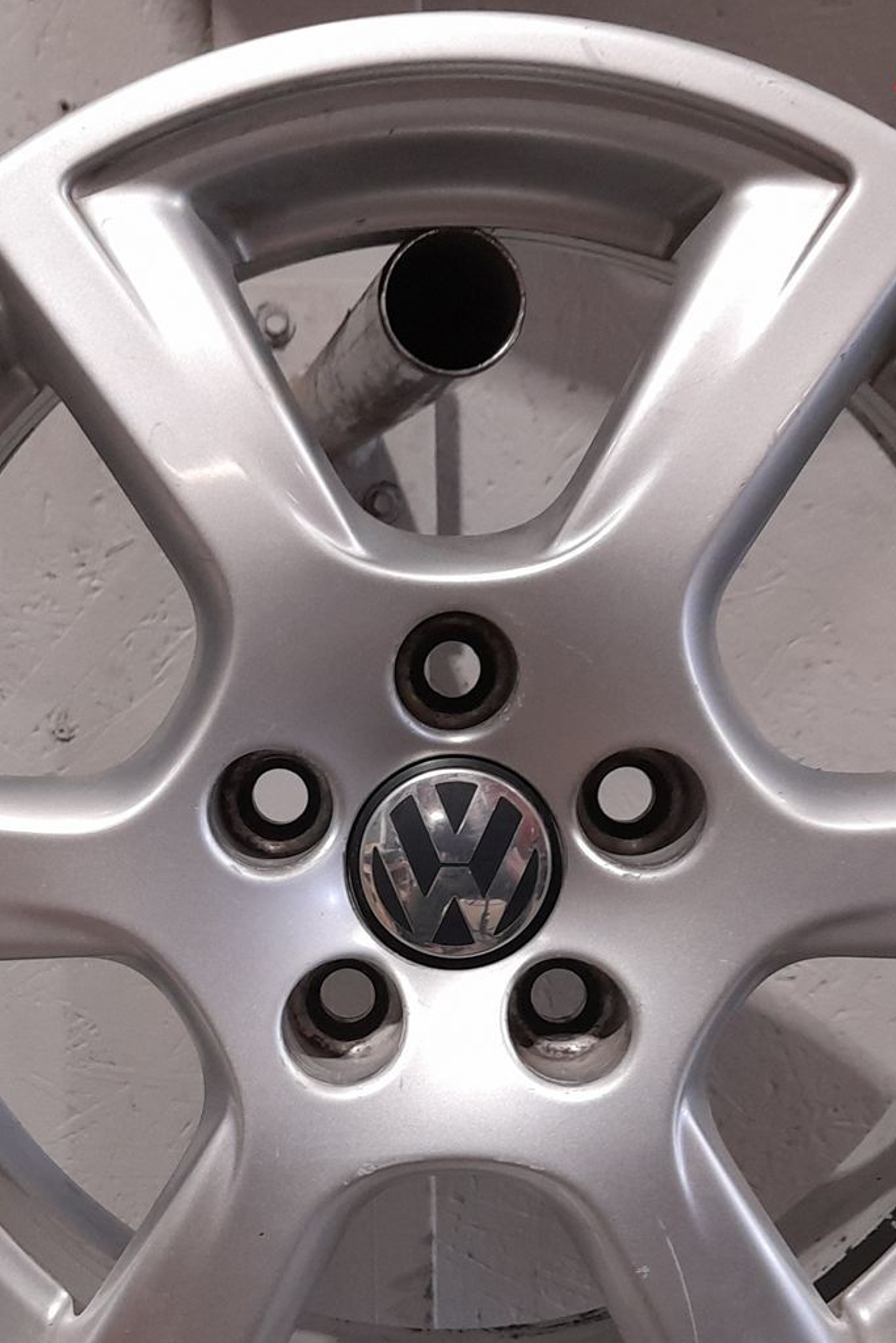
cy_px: 876
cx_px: 357
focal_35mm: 52
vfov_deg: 37.8
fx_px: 1941
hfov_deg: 25.9
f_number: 2
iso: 200
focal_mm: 4.6
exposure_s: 1/50
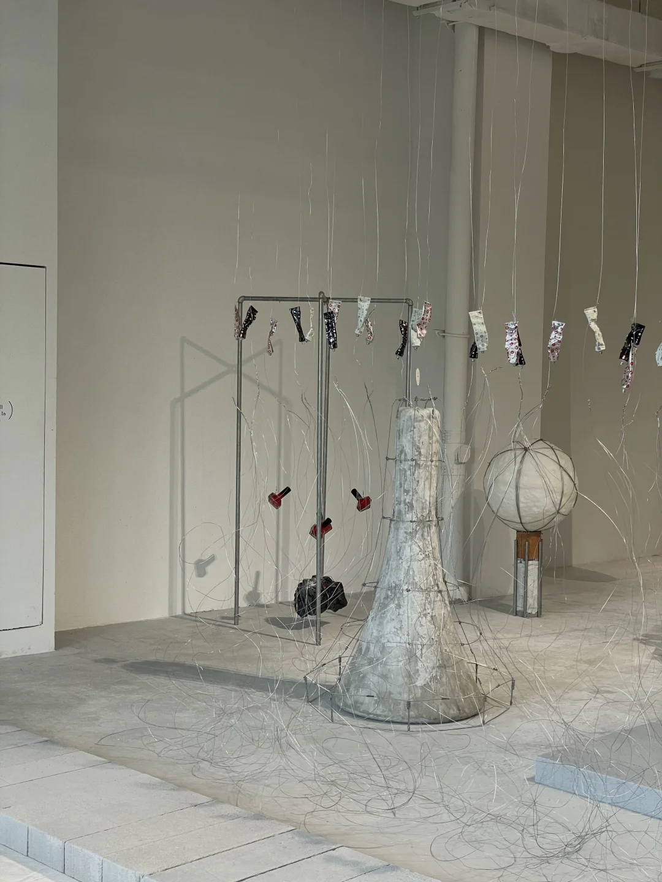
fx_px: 1326
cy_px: 441
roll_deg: -0.1
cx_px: 331
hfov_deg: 28.0
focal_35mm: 52
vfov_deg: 36.8
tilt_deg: -1.0
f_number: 2
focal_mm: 6
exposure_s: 1/99
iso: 80
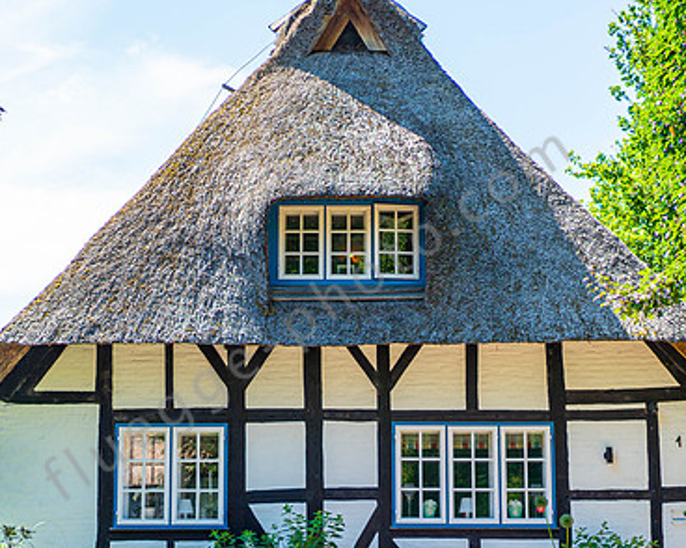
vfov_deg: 19.9
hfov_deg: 24.8
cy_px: 310
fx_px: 1562
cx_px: 309
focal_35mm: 77
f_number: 1.8
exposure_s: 1/2000
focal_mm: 35
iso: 100
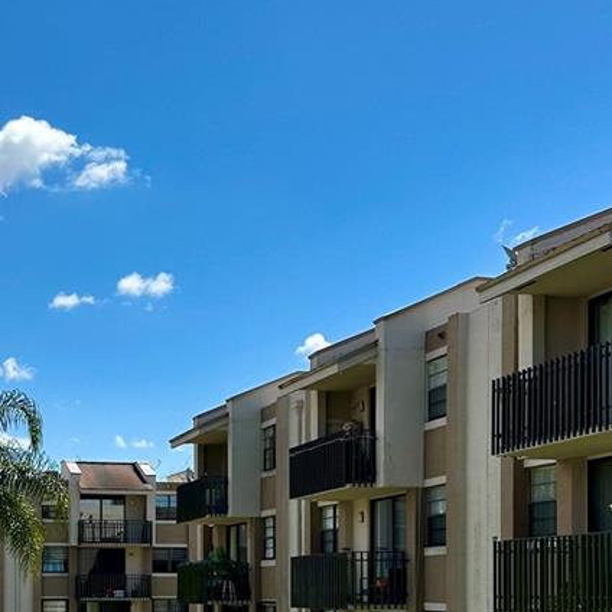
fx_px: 1200
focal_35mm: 60
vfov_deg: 27.3
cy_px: 583
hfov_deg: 28.1
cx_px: 141
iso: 80
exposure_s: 1/7042
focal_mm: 6.86
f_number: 1.78
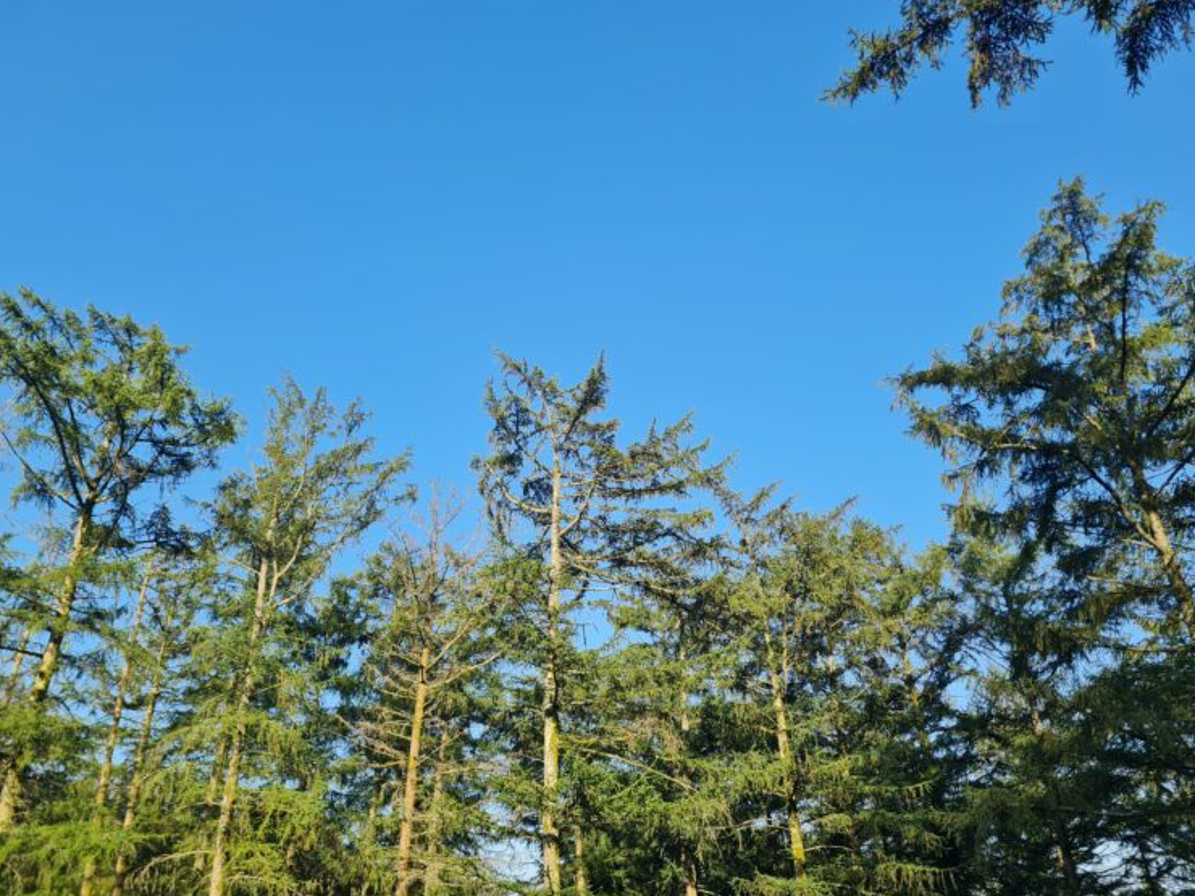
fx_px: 932
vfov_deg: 51.3
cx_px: 602
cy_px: 434
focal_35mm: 27
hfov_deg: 65.3
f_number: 1.8
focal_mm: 5.4
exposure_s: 1/1002
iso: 50
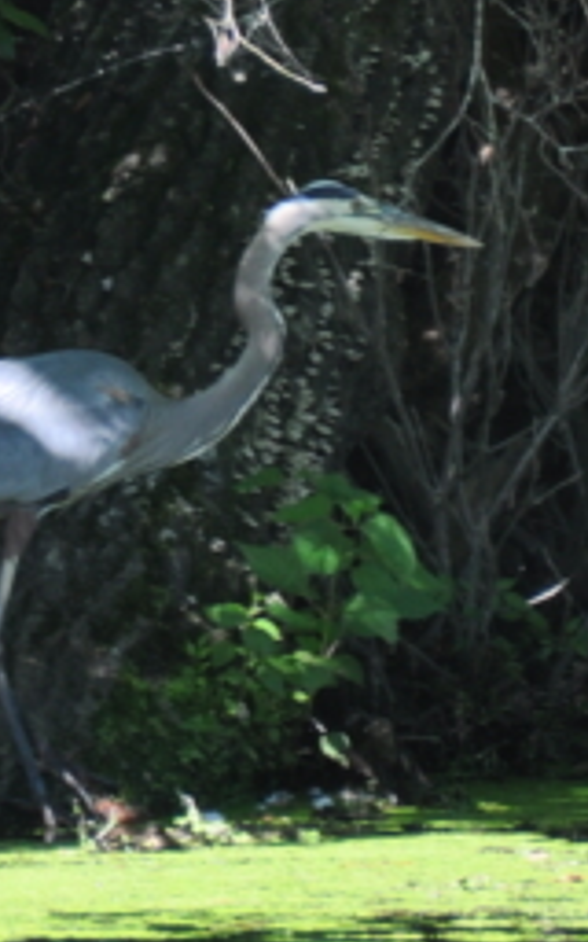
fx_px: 47280
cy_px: 350
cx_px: -143
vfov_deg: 1.1
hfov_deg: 0.7
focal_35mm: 1844
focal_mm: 300
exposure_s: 1/250
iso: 400
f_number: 5.6
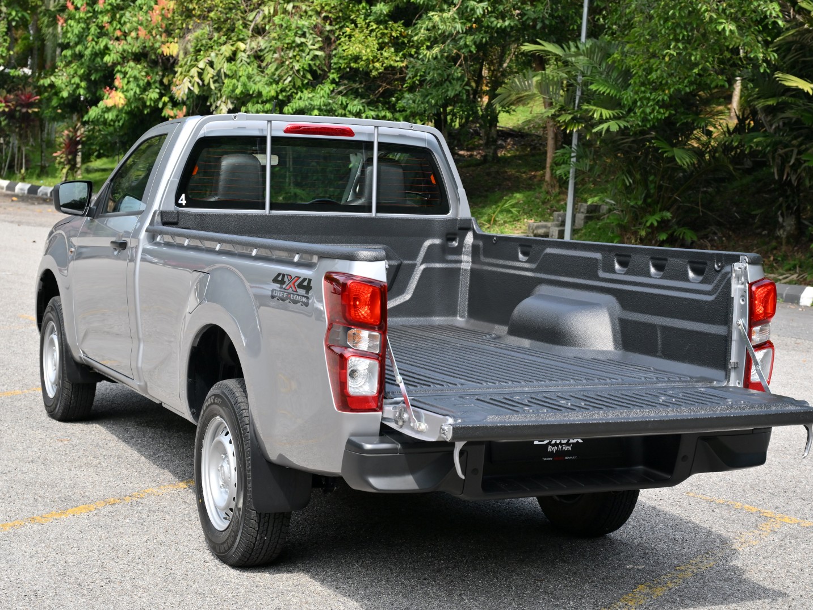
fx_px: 1456
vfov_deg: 23.7
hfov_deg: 31.2
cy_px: 304
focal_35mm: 62
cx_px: 450
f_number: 6.3
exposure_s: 1/1000
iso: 400
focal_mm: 57
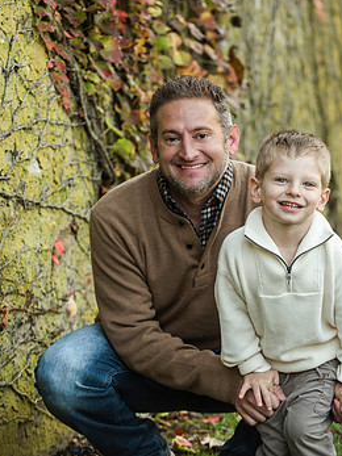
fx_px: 1727
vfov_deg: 15.0
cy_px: 162
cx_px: 179
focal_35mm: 131
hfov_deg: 11.3
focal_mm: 105
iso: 800
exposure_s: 1/500
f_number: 4.5
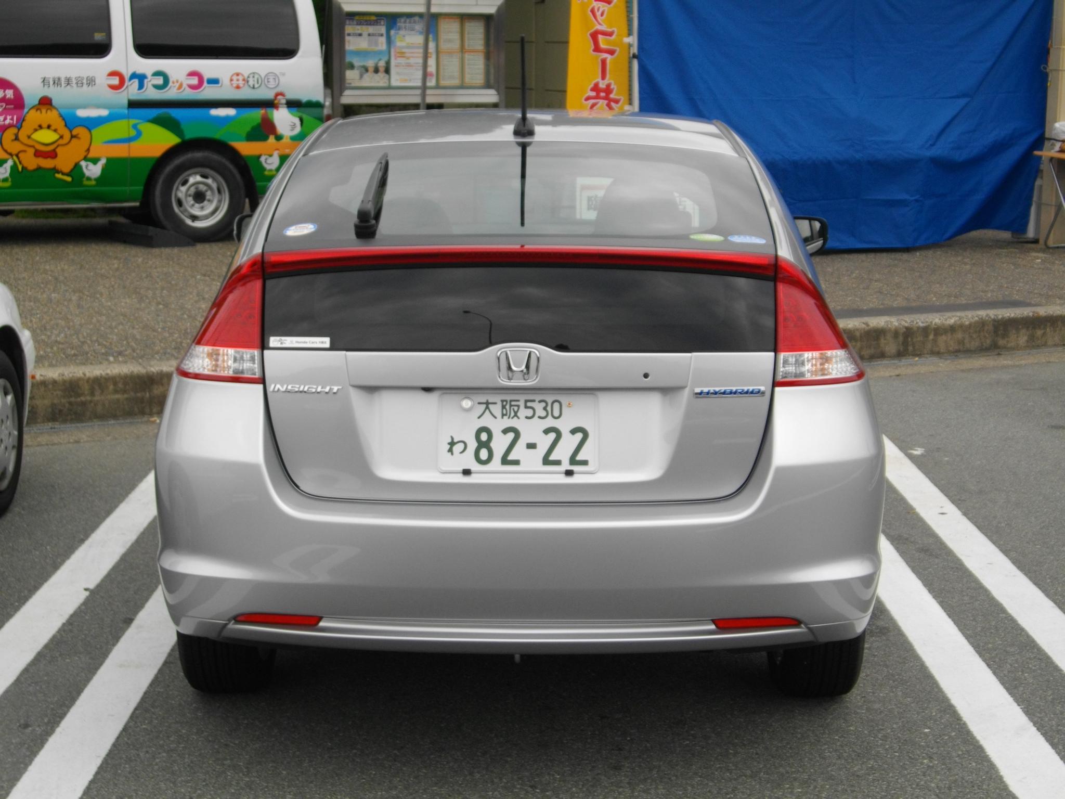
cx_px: 532
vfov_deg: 23.7
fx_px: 1907
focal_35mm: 62
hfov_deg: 31.2
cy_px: 400
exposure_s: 1/500
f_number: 4.1
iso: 100
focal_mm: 11
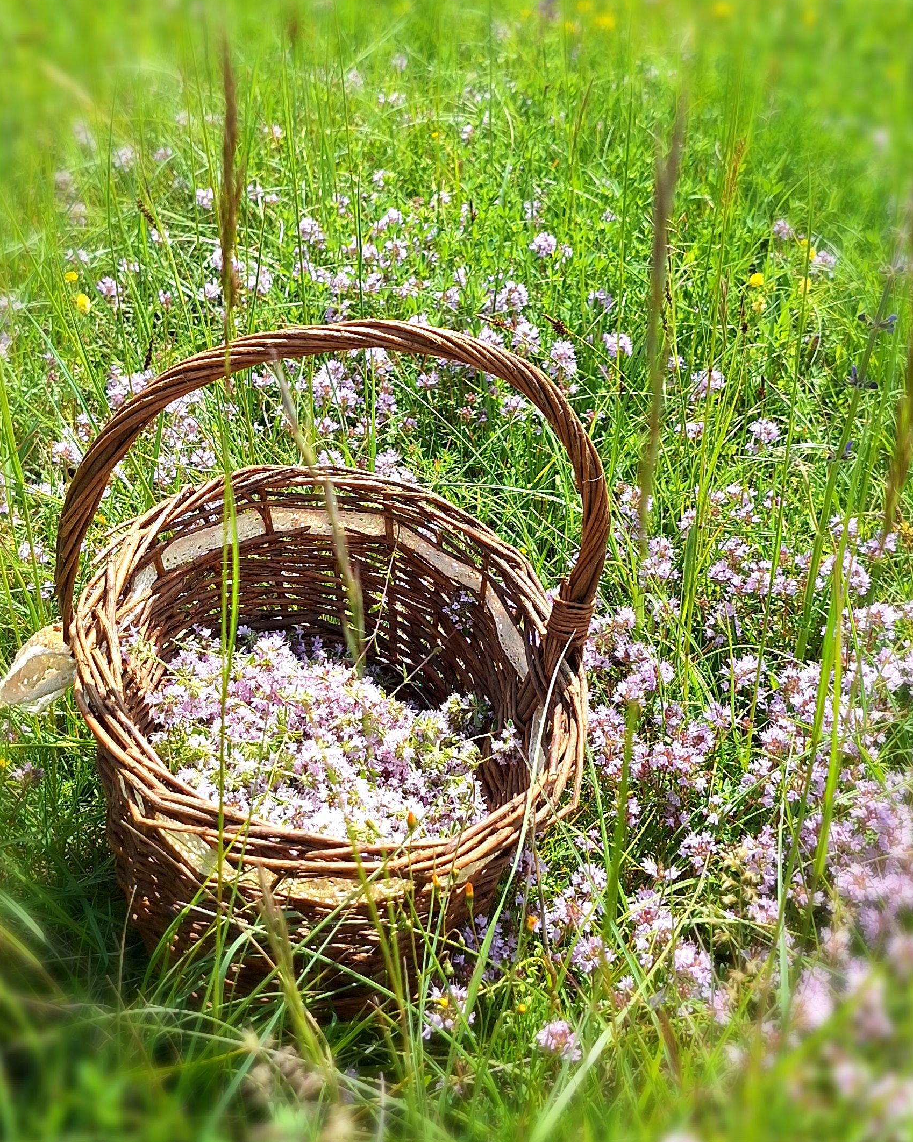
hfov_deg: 58.8
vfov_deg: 70.3
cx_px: 456
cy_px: 568
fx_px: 811
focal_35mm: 24
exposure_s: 1/1667
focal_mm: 5.54
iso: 40
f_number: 1.8
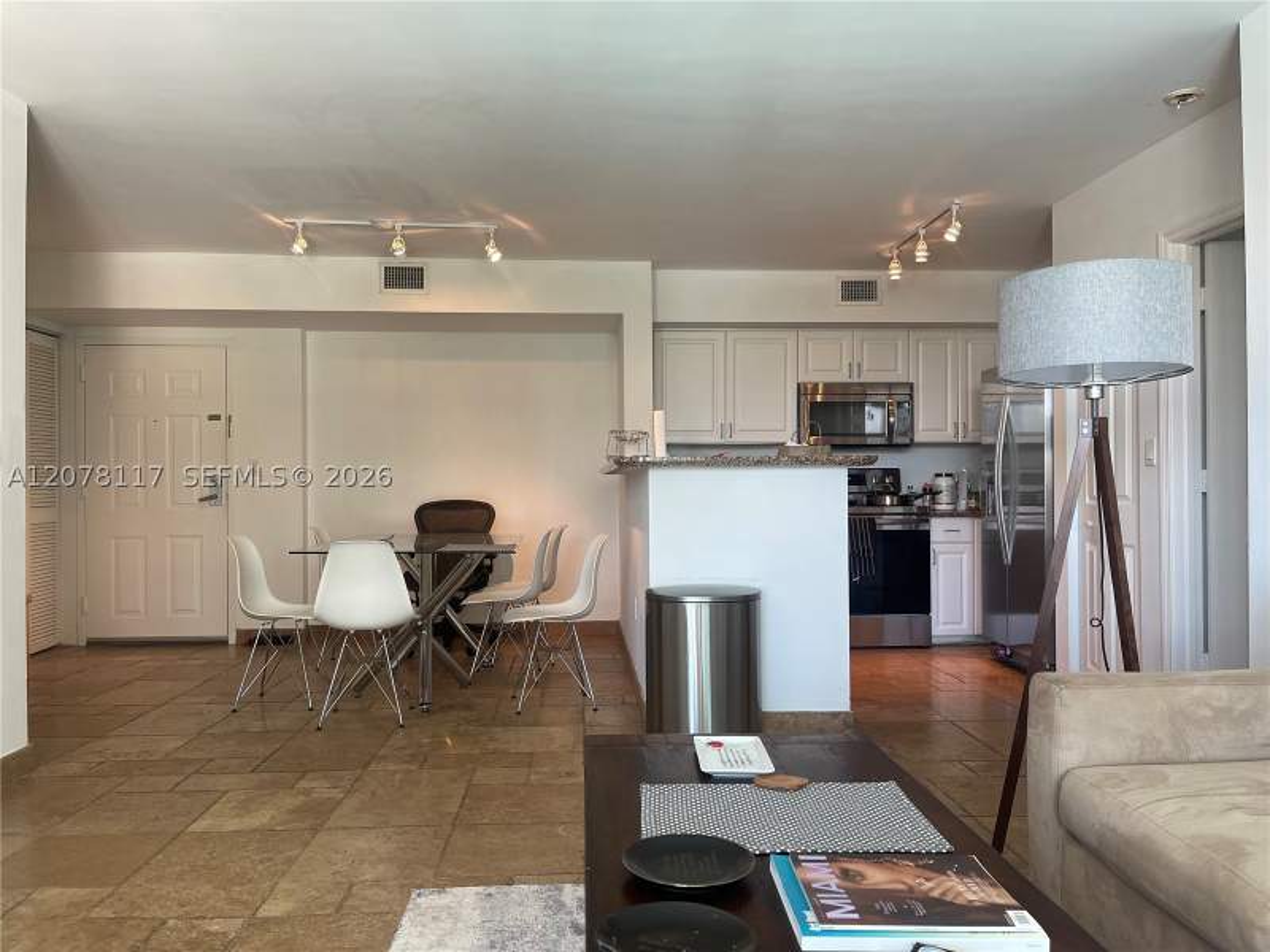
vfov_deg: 53.1
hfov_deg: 67.3
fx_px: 954
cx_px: 635
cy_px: 476
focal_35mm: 26
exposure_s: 1/120
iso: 125
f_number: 1.6
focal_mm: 5.1
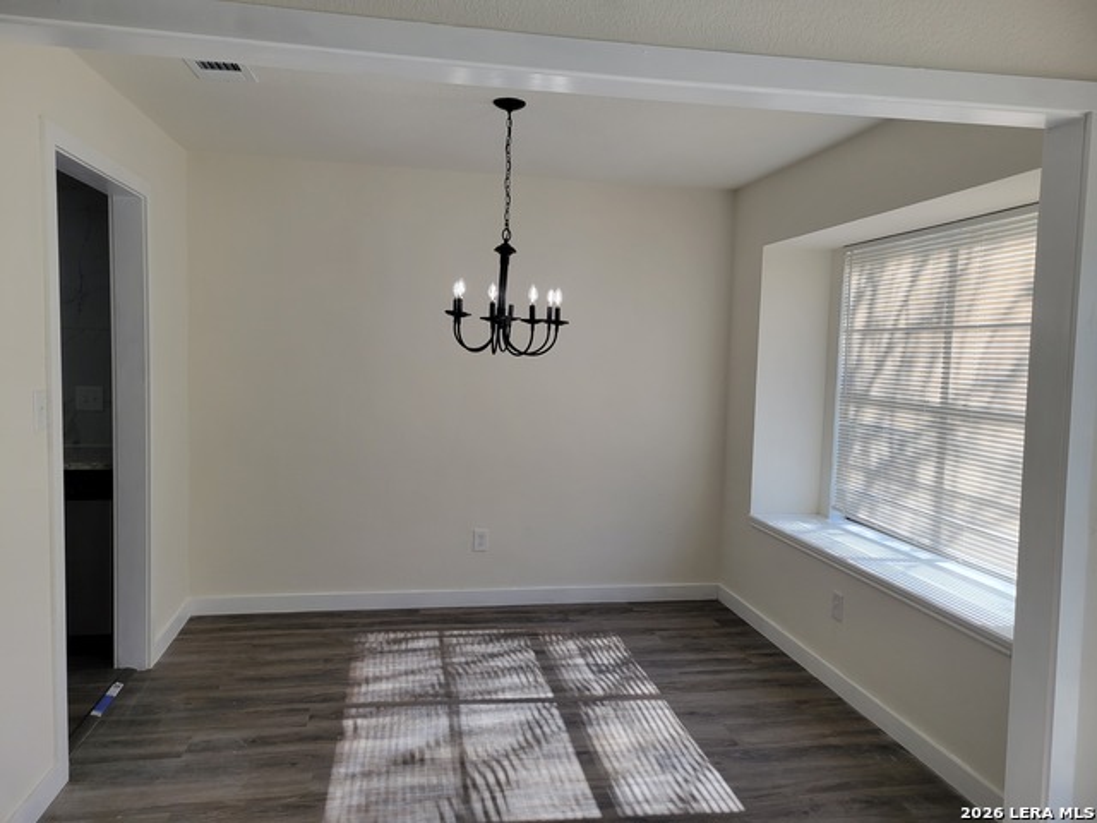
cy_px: 412
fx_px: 824
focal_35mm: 26
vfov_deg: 53.1
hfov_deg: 67.3
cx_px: 548
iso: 40
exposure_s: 1/441
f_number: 1.8
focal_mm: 5.4
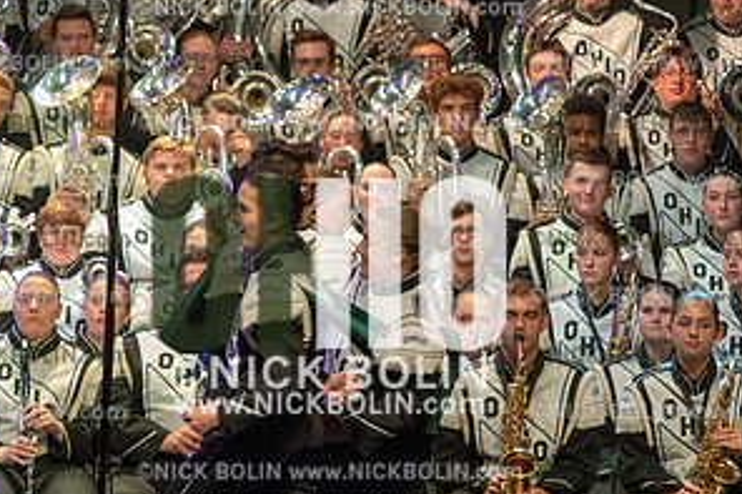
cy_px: 296
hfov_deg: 4.8
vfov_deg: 3.2
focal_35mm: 431
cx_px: 328
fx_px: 8878
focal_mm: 220
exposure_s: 1/200
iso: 8000
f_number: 7.1
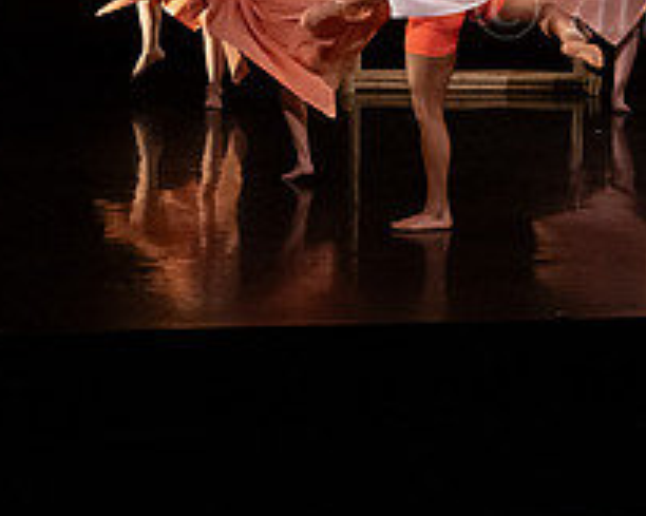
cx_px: 938
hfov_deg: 14.5
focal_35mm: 125
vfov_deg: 12.2
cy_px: -14
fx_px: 2389
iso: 4000
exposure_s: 1/400
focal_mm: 38
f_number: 4
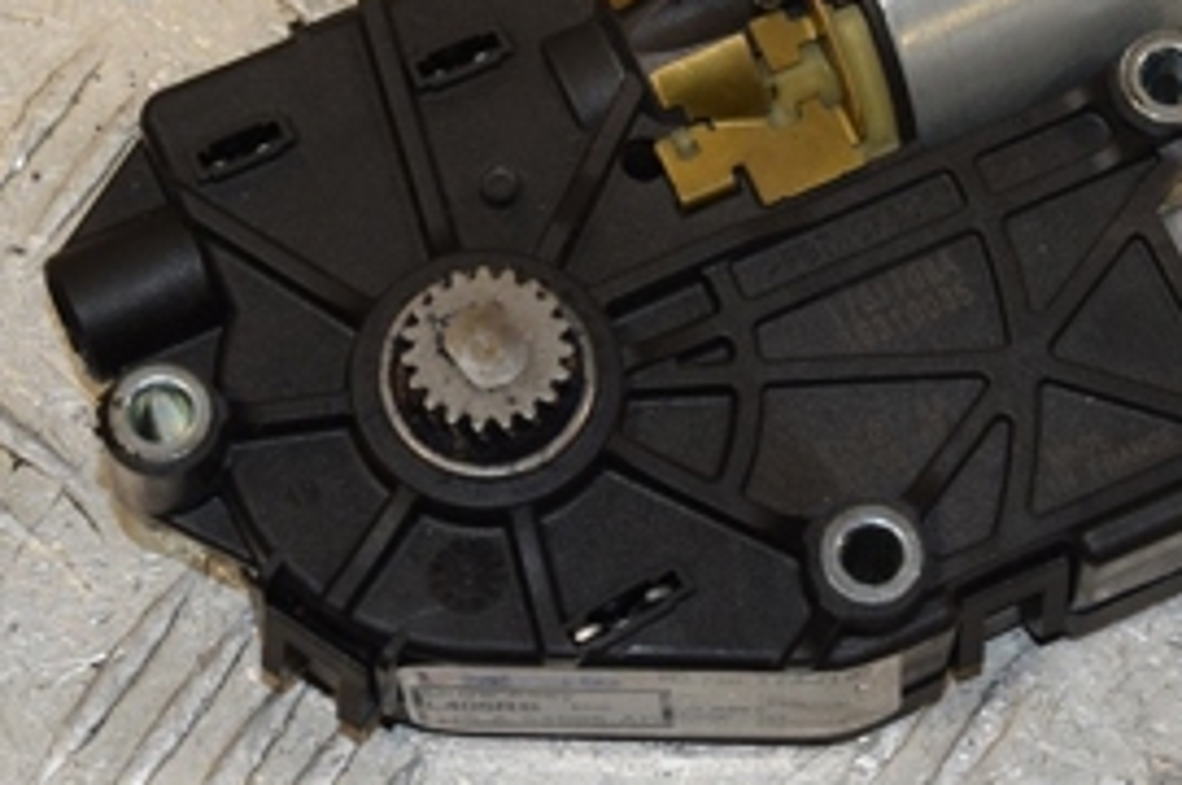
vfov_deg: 8.0
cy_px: 96
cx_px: 663
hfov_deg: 12.1
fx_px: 5575
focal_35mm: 170
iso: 800
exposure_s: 1/200
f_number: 8
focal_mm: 48
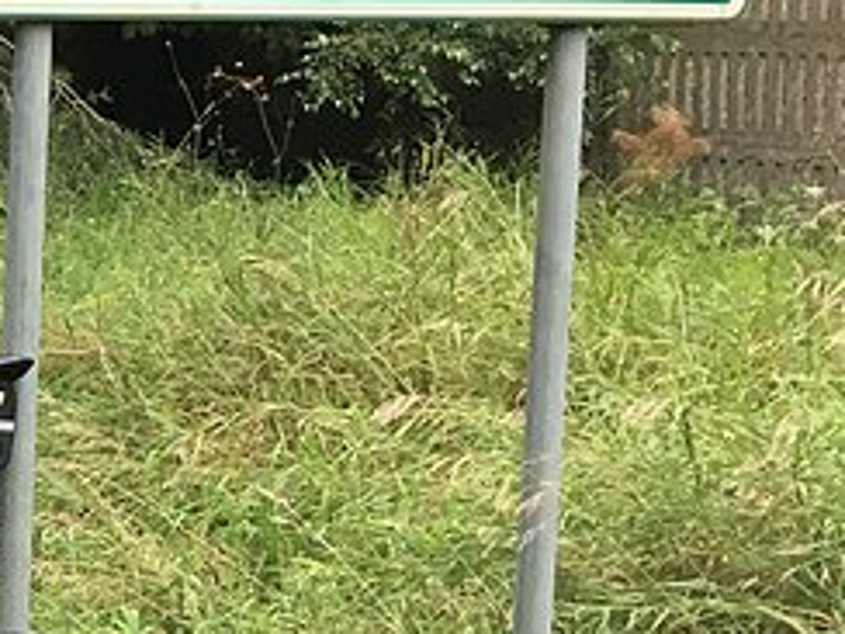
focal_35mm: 107
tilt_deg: -5.0
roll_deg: -0.6
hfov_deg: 15.6
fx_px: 2612
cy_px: 189
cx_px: -700
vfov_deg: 13.8
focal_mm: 4.15
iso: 32
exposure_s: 1/33
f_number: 2.2
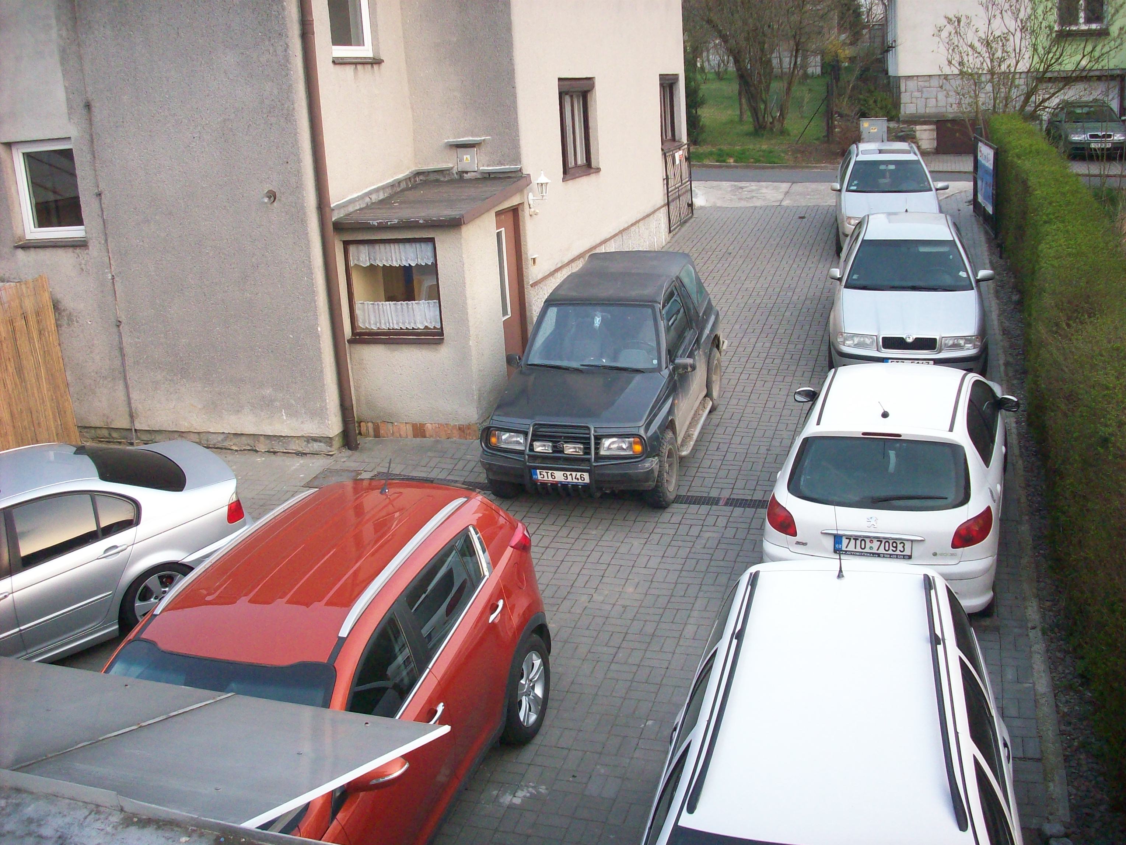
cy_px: 422
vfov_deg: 38.7
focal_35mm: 37
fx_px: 1204
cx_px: 563
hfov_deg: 50.1
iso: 160
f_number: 2.8
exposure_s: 1/199
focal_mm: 6.2
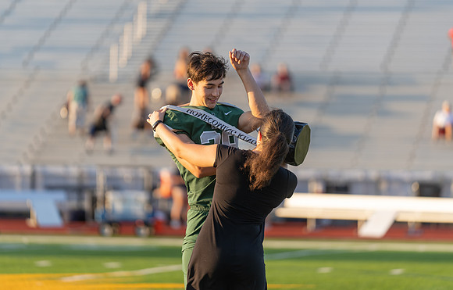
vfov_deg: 5.9
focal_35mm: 228
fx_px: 2829
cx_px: 212
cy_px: 129
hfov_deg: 9.2
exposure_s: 1/500
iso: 100
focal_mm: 200
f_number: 2.8
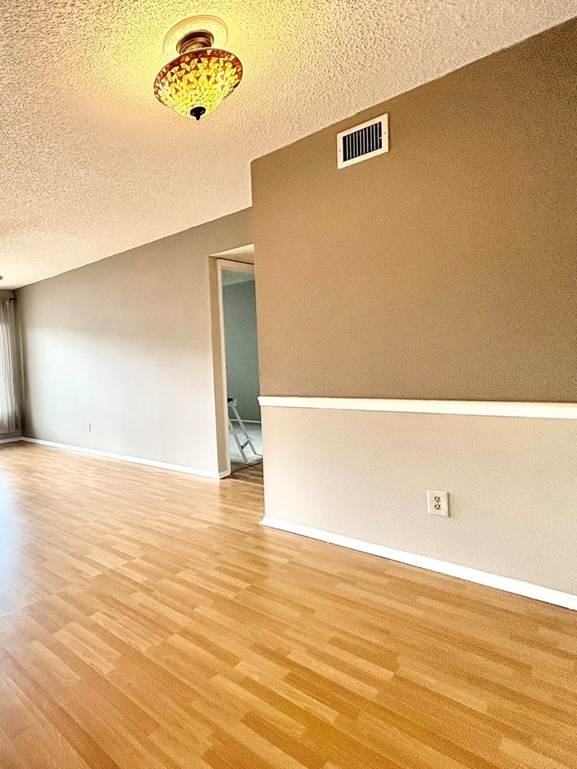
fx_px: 444
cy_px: 382
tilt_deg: -1.9
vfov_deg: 81.7
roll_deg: +3.4
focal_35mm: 20
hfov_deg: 58.9
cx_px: 87
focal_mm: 2.22
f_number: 2.2
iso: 80
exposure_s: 1/120
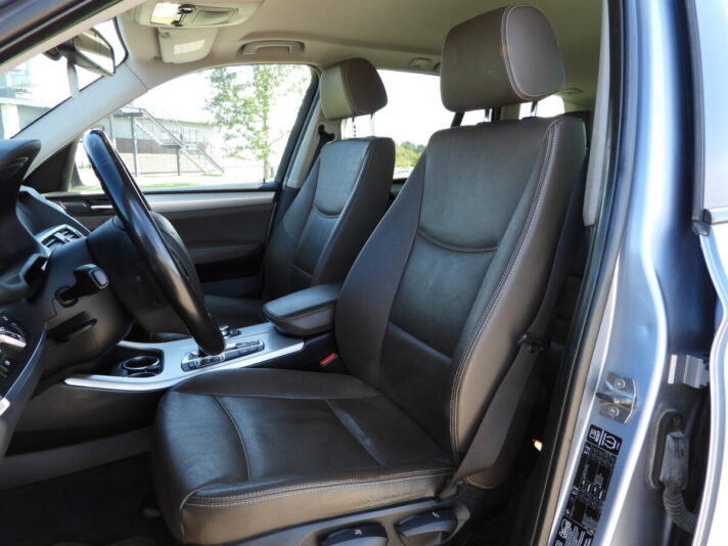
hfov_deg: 71.6
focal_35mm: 24
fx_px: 505
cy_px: 273
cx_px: 364
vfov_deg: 56.8
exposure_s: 1/125
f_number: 2.8
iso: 100
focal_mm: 4.3
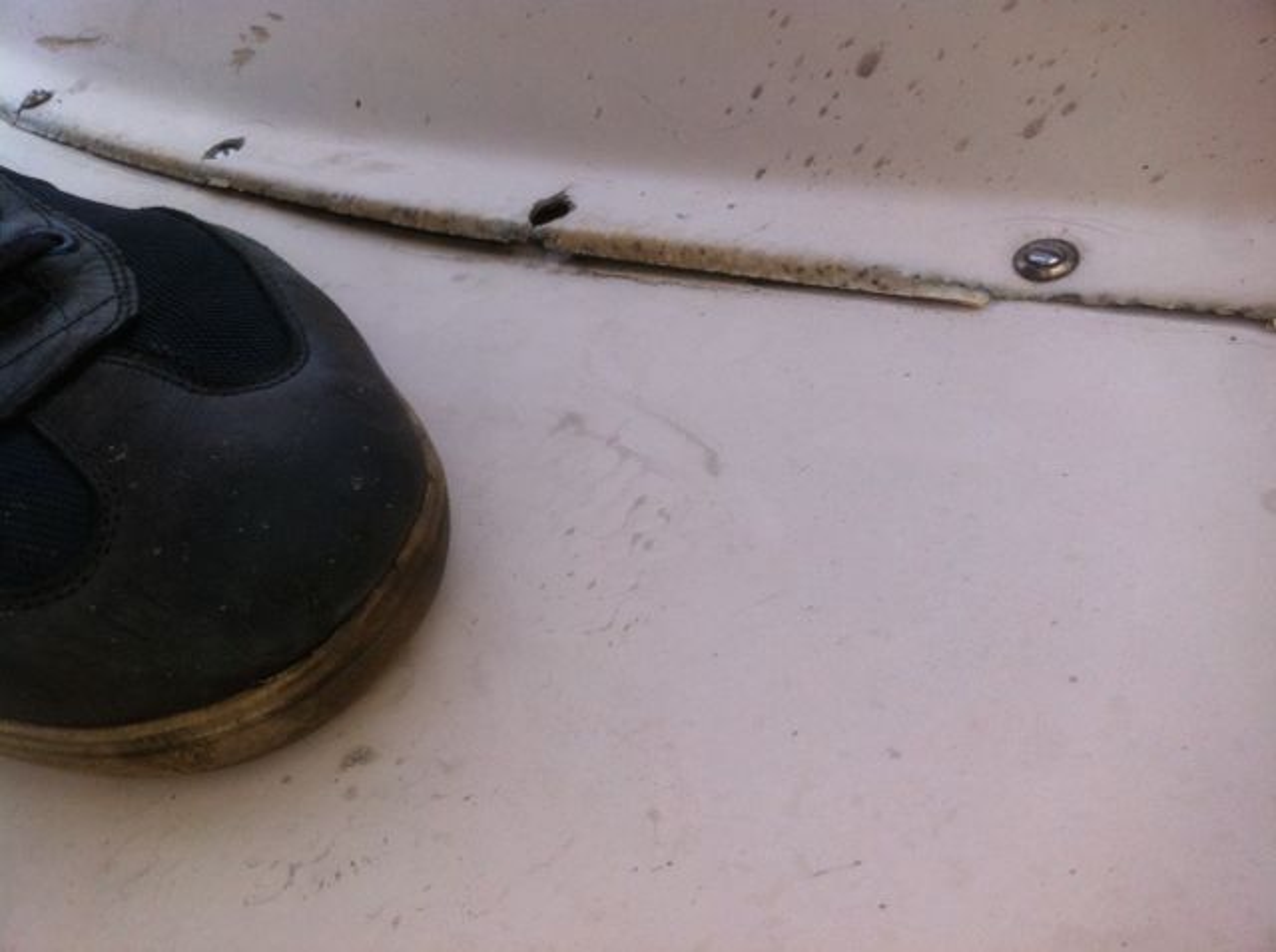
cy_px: 476
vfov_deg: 40.6
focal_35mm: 35
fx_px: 1288
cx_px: 638
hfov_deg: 52.7
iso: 80
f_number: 2.8
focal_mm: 3.85
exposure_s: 1/236
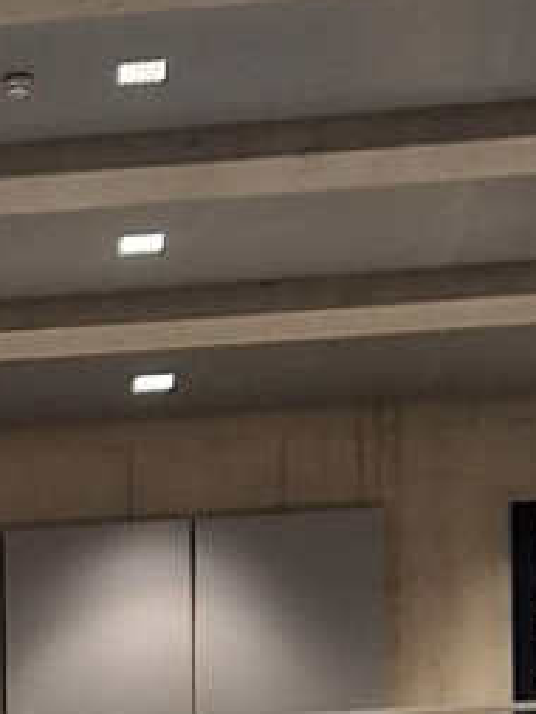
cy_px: 1343
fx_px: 3754
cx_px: -536
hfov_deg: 7.8
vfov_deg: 10.2
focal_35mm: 182
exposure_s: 1/50
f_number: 1.8
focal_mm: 5.5
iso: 40
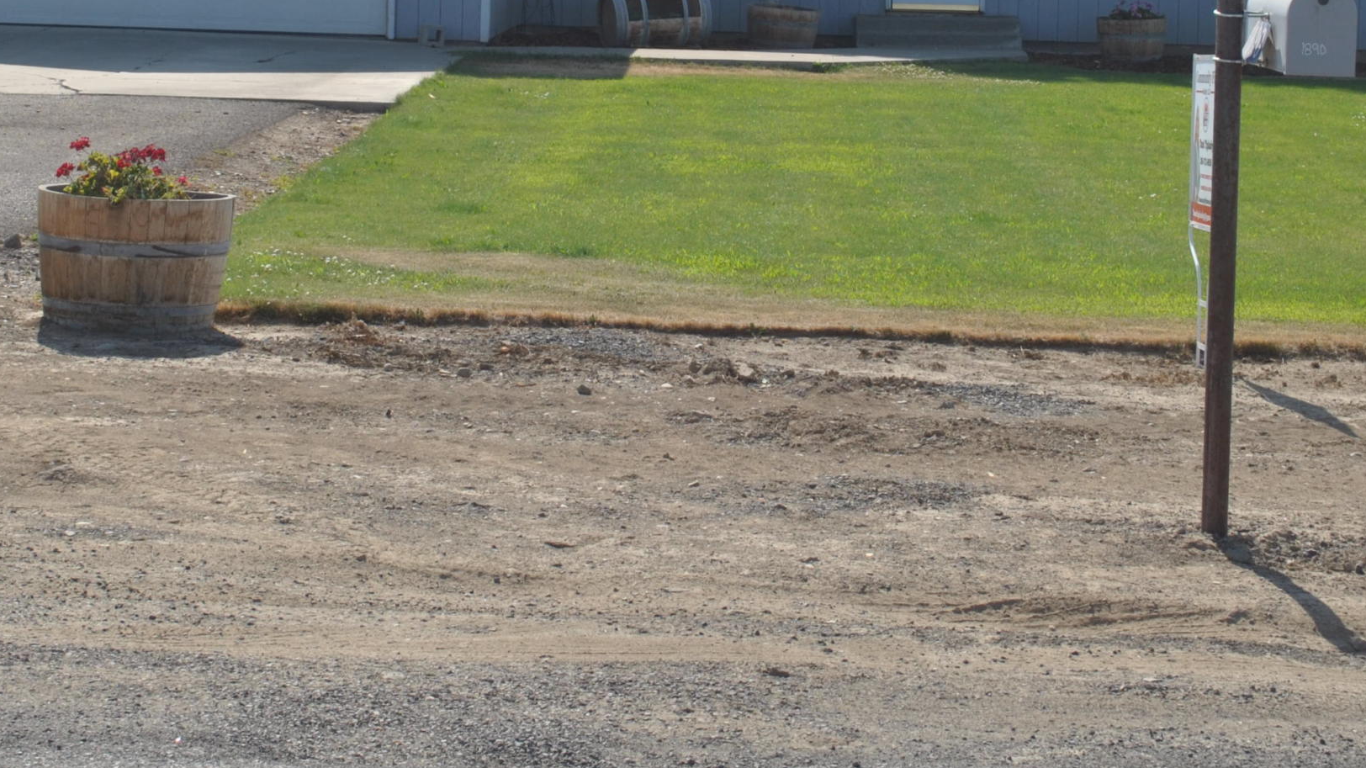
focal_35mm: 93
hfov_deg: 22.9
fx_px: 3368
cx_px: 633
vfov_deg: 12.8
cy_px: -39
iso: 100
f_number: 9
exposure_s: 1/200
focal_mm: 32
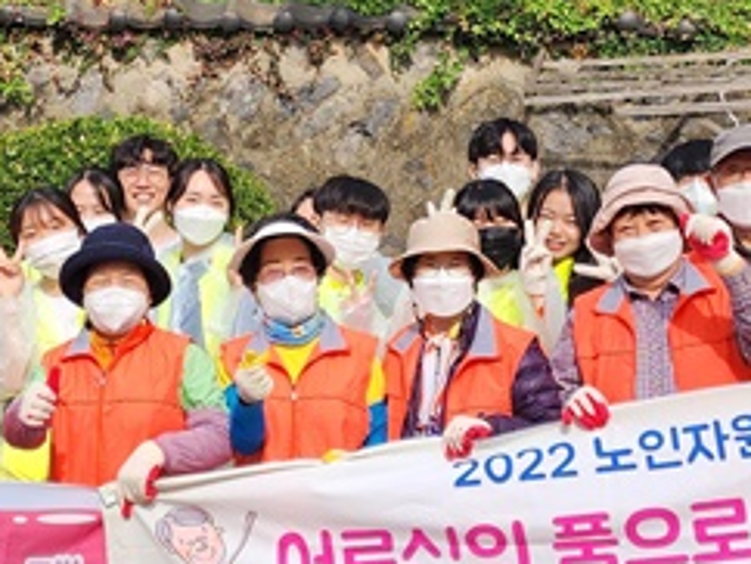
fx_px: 2063
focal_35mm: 95
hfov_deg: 20.5
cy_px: 136
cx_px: 239
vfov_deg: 15.5
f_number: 1.8
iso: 12
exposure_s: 1/864
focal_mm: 6.4
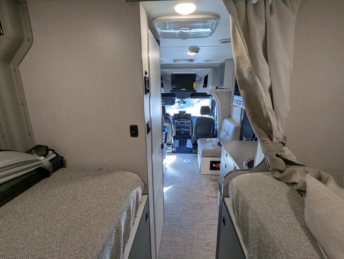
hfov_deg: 94.4
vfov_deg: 78.2
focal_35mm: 16
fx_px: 159
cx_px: 172
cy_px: 130
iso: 191
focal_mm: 2.35
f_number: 2.2
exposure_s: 1/206
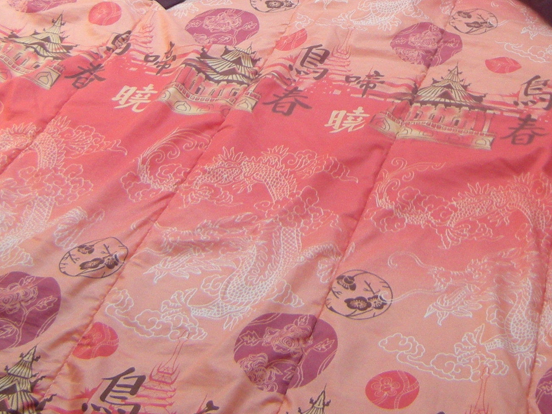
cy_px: -66
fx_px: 1116
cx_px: 420
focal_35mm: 70
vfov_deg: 19.9
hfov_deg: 27.4
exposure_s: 1/53.8
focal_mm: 4.7
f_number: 2.8
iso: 157
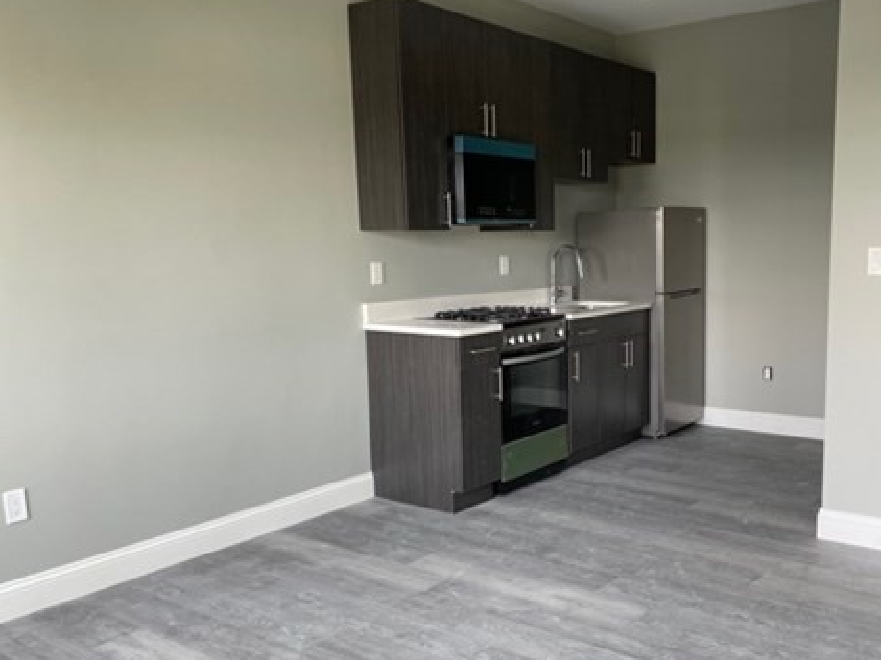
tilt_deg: -8.6
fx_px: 865
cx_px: 570
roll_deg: +1.1
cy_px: 380
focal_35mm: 34
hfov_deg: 53.2
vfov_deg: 41.7
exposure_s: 1/101
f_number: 1.6
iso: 125
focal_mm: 4.2
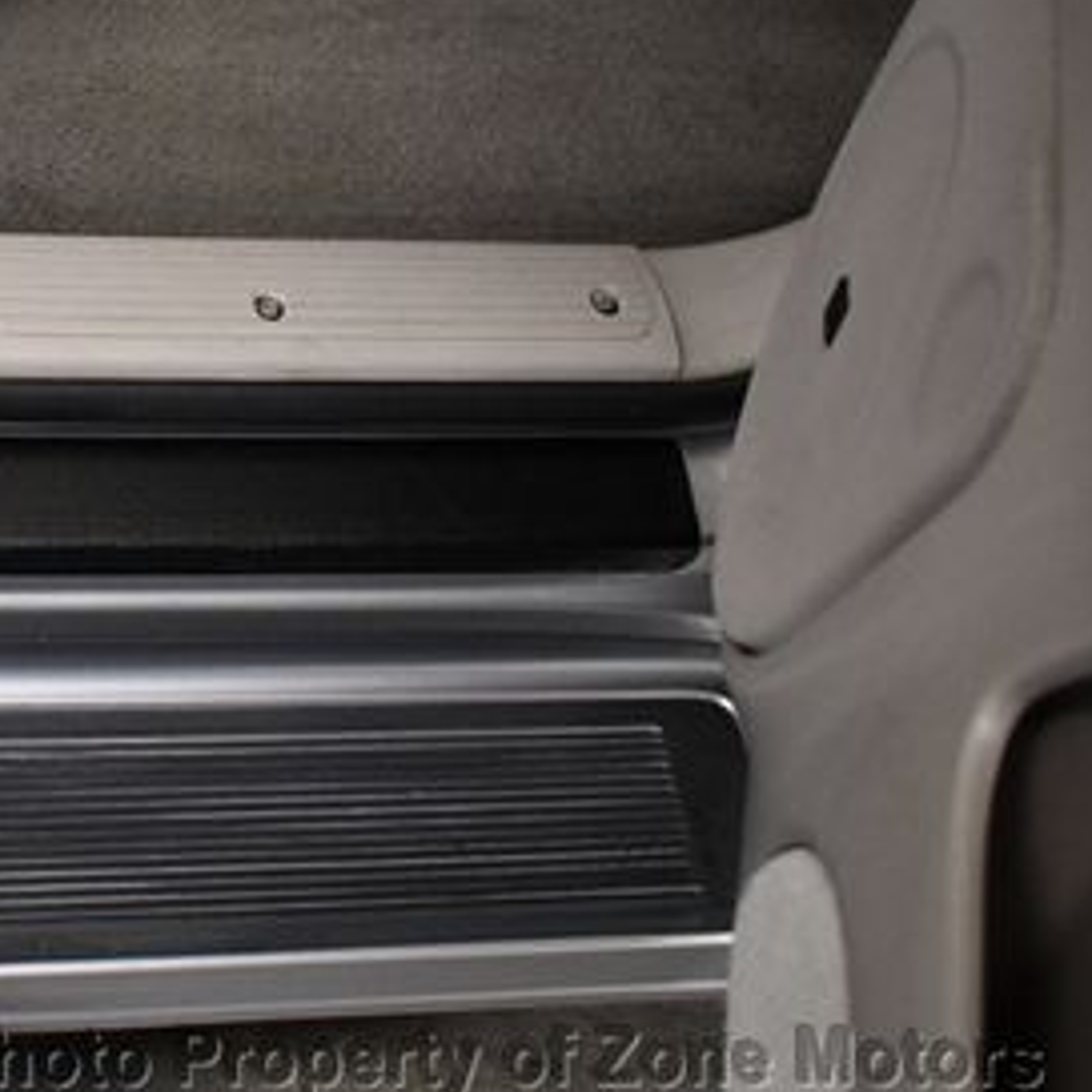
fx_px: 2356
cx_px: -108
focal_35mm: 66
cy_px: 277
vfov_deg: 25.8
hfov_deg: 24.4
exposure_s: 1/125
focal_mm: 22
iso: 2500
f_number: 3.8
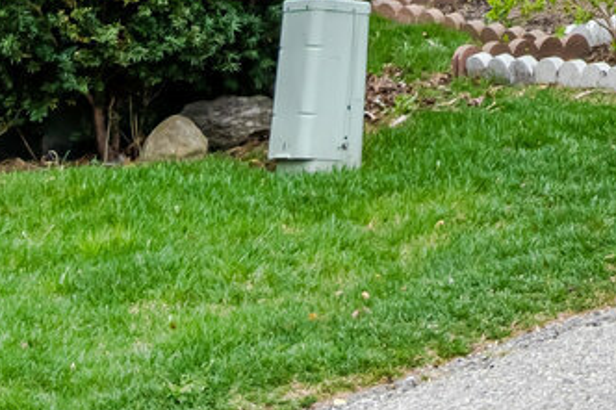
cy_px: -592
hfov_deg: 13.2
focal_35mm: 139
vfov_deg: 8.9
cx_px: 1149
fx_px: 2377
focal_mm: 16
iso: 100
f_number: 8
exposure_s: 1/125
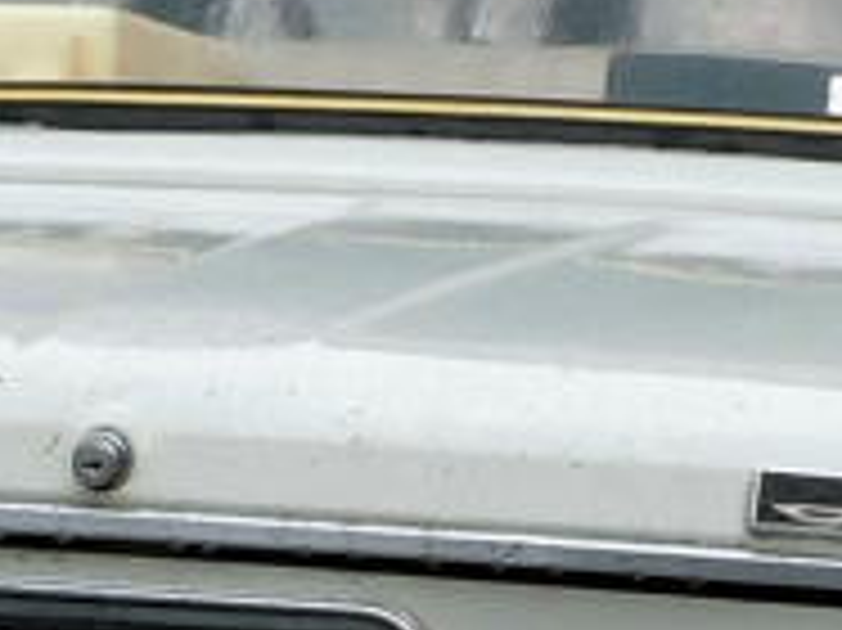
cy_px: 526
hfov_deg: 3.6
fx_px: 13321
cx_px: 905
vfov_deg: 2.7
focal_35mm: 548
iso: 125
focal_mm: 17
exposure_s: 1/500
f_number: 4.8
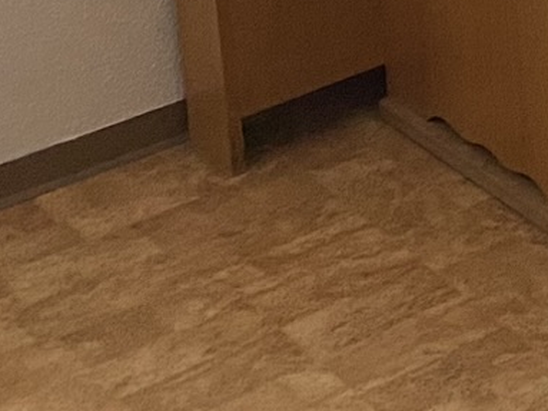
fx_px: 2200
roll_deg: +0.6
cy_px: -617
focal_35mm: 139
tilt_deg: -9.7
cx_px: 1251
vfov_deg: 9.4
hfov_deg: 11.9
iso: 125
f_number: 1.8
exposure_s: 1/89
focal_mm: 4.25
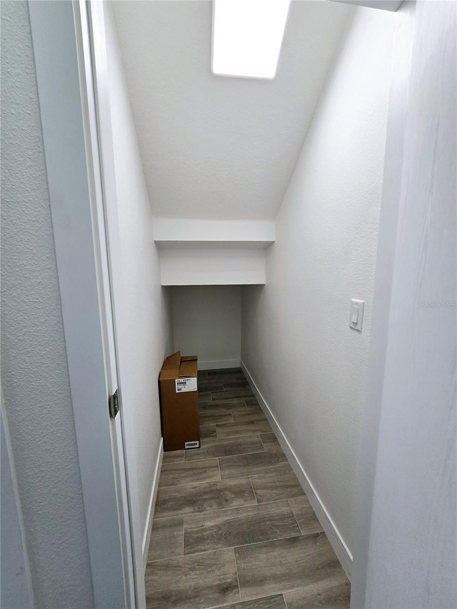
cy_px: 304
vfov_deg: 106.2
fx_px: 229
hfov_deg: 89.9
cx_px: 228
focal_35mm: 13
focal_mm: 2.2
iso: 50
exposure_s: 1/120
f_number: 2.2
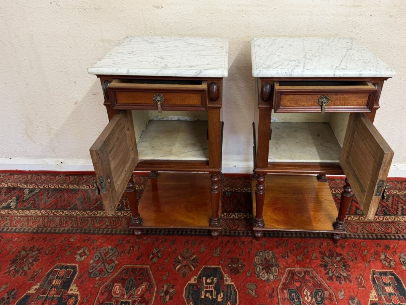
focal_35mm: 27
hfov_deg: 65.1
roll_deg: +0.4
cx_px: 227
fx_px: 317
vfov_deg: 51.3
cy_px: 152
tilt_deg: -31.5
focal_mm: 6.76
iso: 160
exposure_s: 1/50
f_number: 1.78
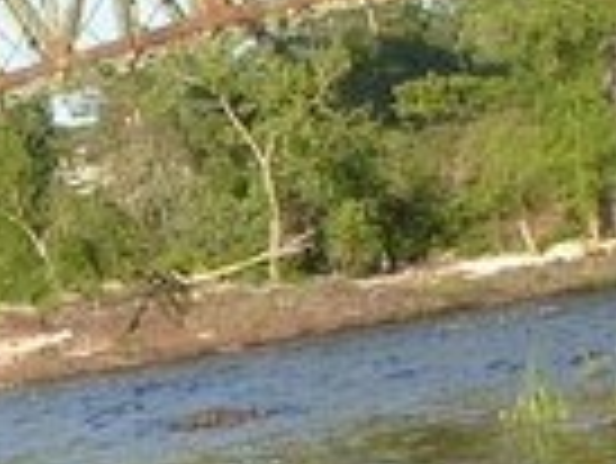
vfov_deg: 9.1
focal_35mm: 163
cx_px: -490
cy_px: 369
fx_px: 2903
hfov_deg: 11.3
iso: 80
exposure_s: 1/350
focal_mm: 7.8
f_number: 4.4
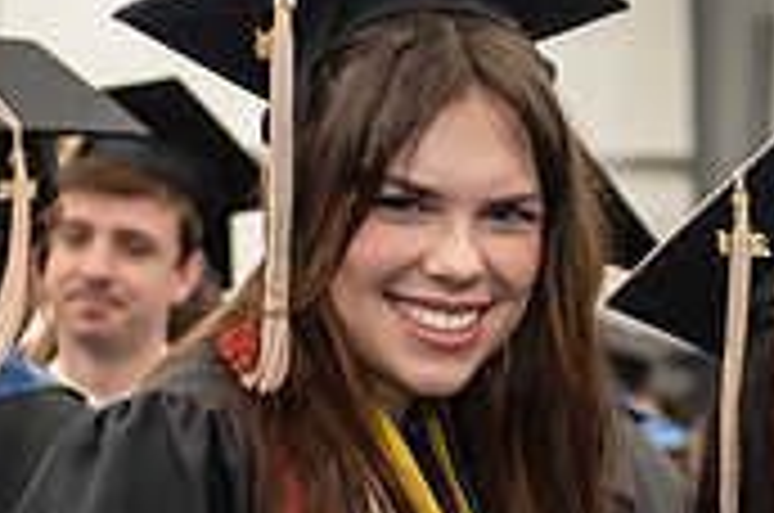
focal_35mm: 169
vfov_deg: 8.0
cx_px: 788
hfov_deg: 12.0
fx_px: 3627
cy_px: 560
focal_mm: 50
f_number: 3.2
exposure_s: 1/160
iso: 2000
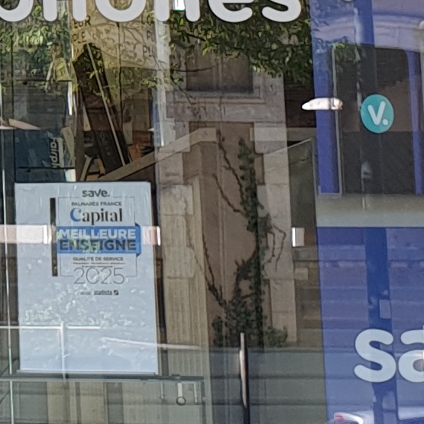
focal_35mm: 167
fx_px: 2314
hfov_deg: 9.8
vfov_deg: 10.3
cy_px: -100
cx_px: -398
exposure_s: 1/87
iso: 50
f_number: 2.4
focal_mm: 4.3
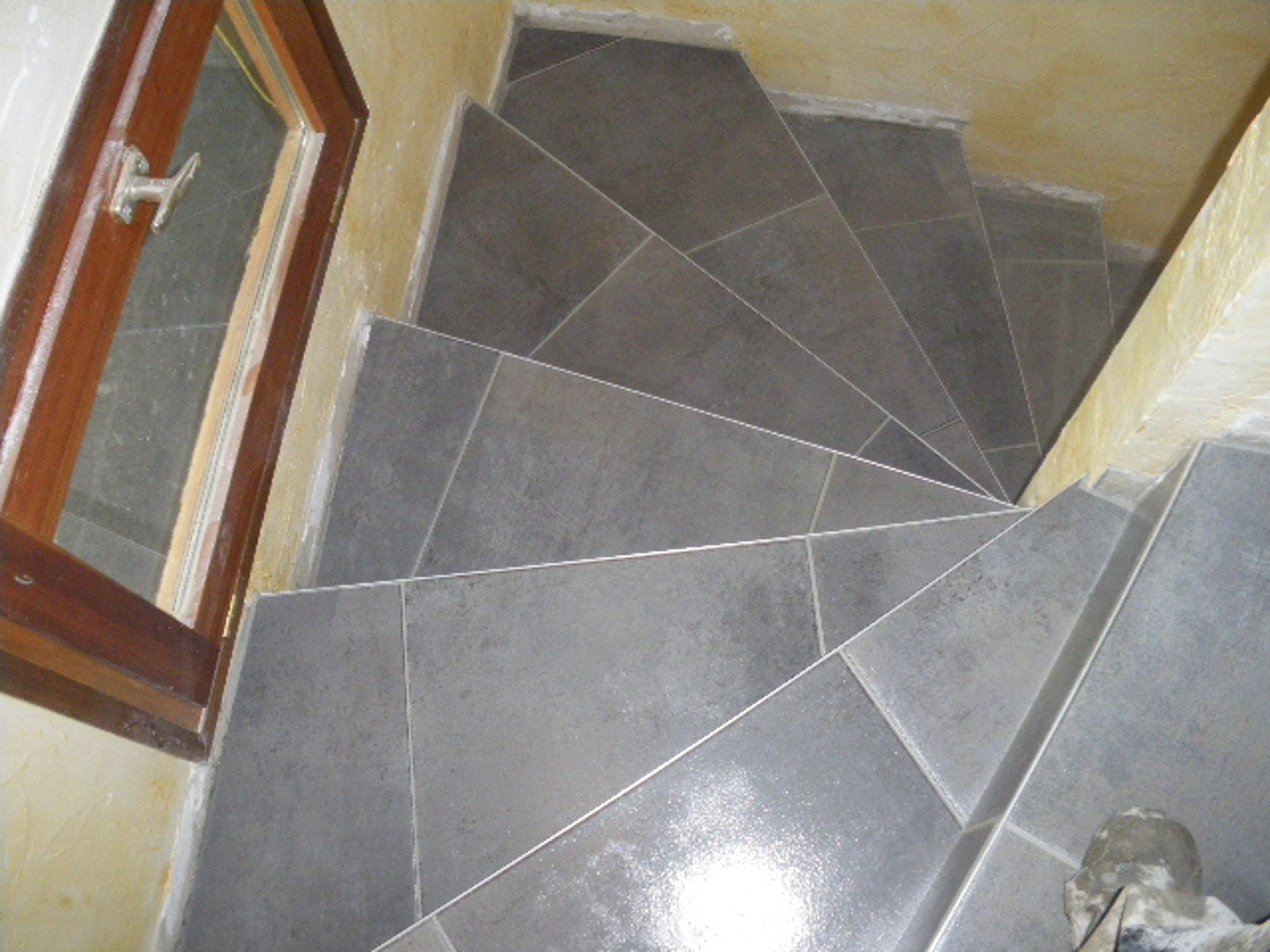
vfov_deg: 39.7
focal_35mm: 36
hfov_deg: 51.4
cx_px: 635
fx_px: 1321
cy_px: 476
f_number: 3.5
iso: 400
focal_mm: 6.3
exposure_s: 1/50
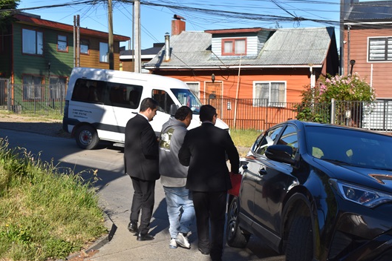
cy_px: 133
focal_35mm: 46
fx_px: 501
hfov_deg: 42.7
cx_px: 193
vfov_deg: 29.2
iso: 100
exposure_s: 1/200
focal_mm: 30
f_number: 10
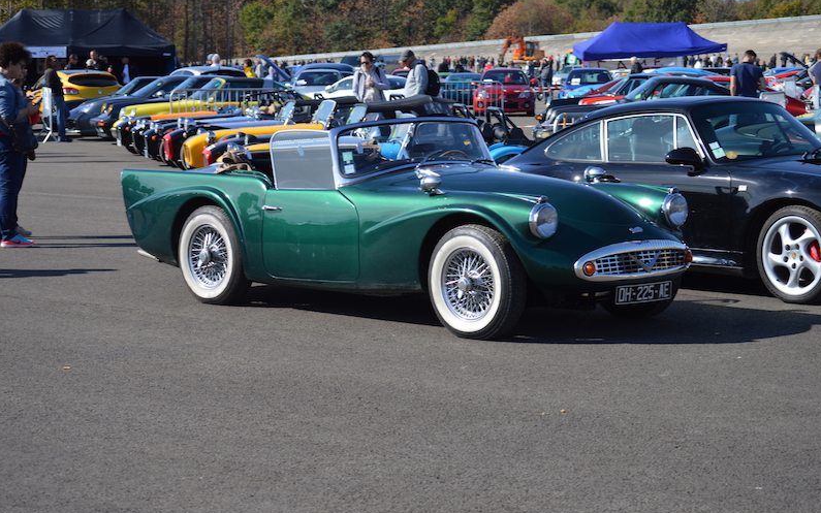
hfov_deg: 24.5
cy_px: 255
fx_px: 1891
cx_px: 412
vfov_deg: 15.5
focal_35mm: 85
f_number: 7.1
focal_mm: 55
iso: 100
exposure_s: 1/400
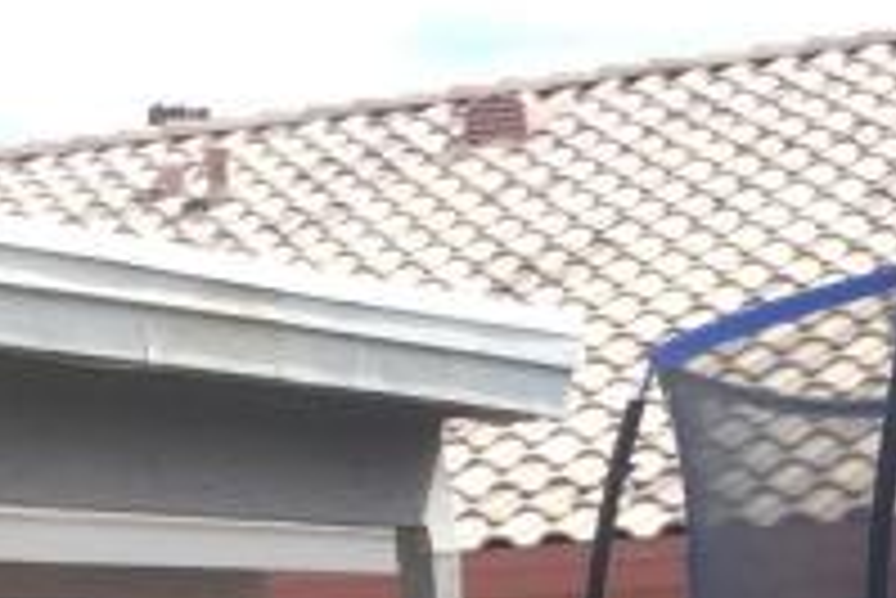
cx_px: 779
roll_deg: +2.8
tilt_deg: -14.0
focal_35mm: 166
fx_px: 4134
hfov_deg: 12.3
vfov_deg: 7.5
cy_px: 1677
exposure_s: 1/673
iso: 25
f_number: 2.4
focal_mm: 3.3
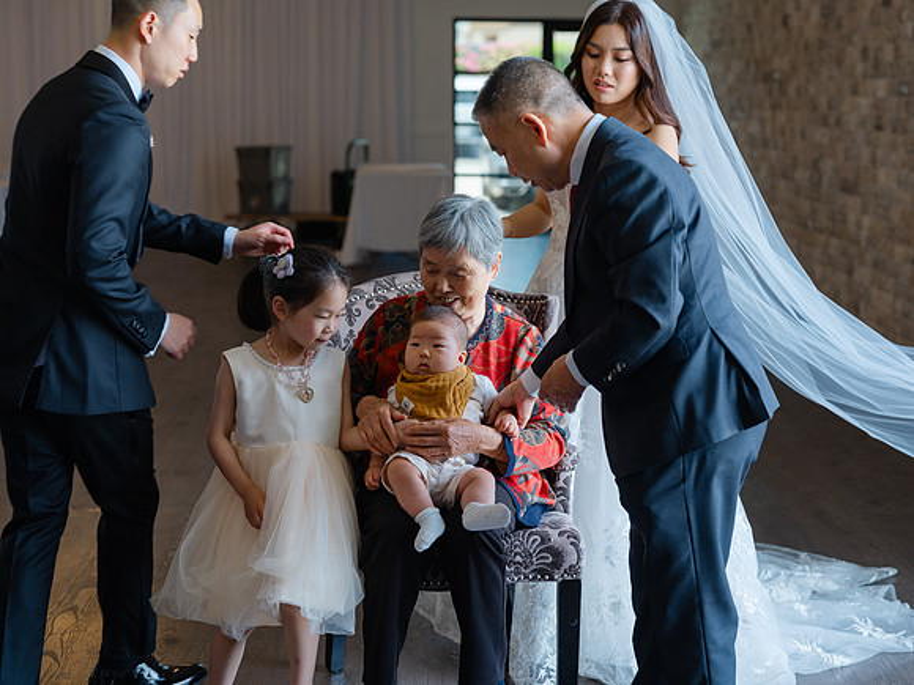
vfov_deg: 23.3
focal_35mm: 63
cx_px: 457
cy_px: 342
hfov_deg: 30.7
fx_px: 1663
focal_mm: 80
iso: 640
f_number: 4
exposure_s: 1/125
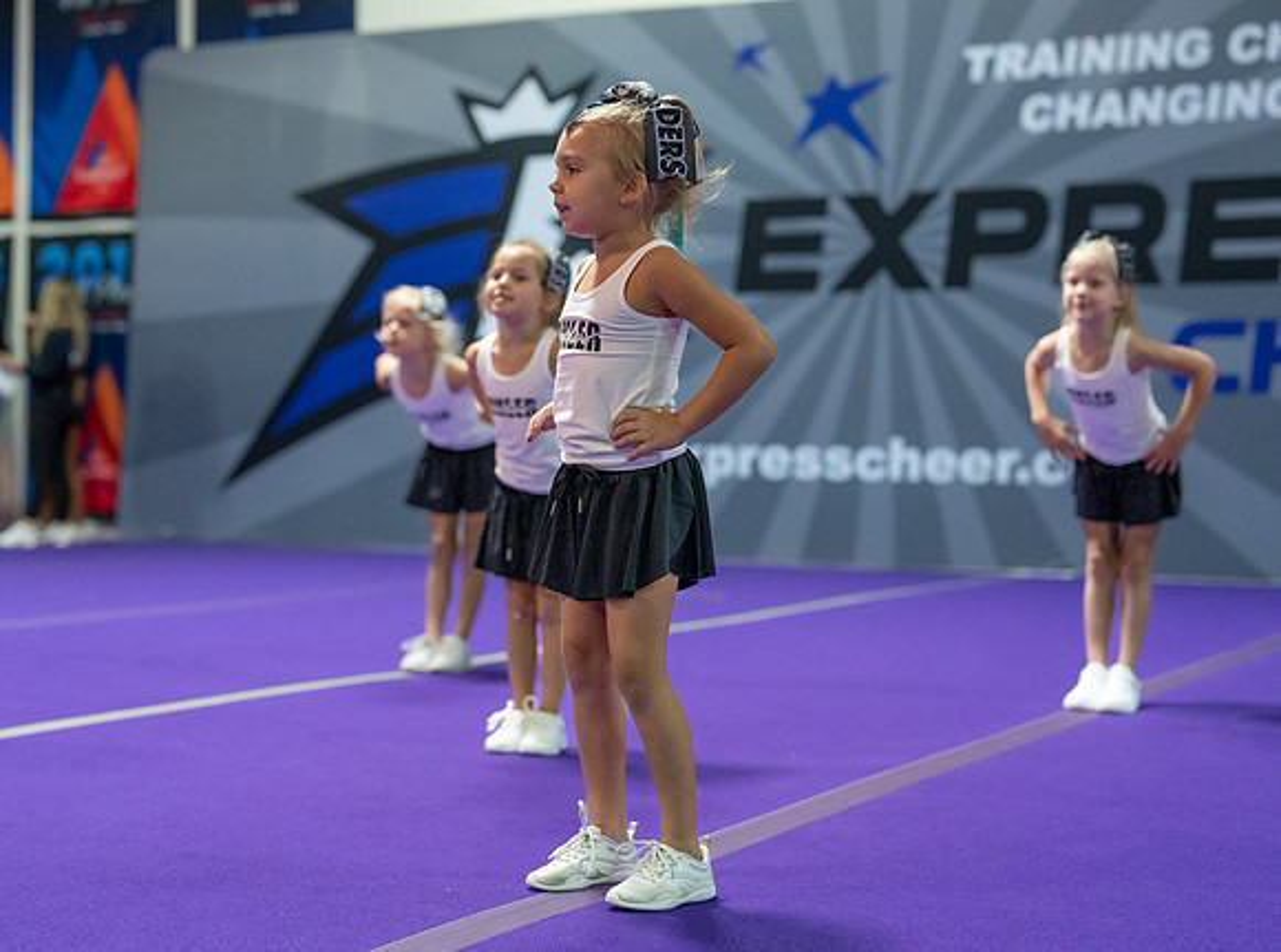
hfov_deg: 30.9
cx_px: 585
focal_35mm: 63
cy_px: 409
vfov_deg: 23.2
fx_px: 2314
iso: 3200
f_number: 1.8
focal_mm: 50
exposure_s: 1/1000
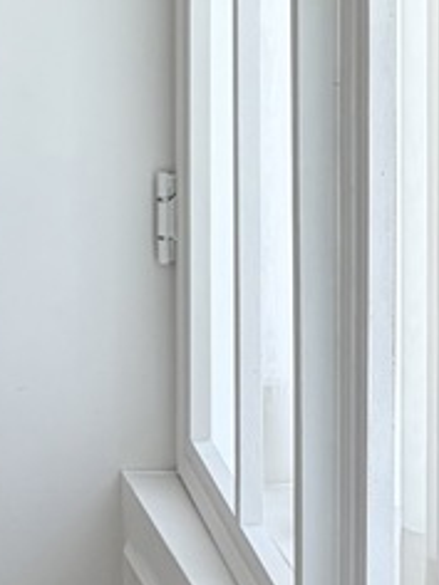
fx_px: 1860
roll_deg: +0.4
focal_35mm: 110
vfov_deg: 17.4
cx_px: -417
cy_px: -32
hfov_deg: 12.1
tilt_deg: -3.5
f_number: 1.6
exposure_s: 1/121
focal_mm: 5.96
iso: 80
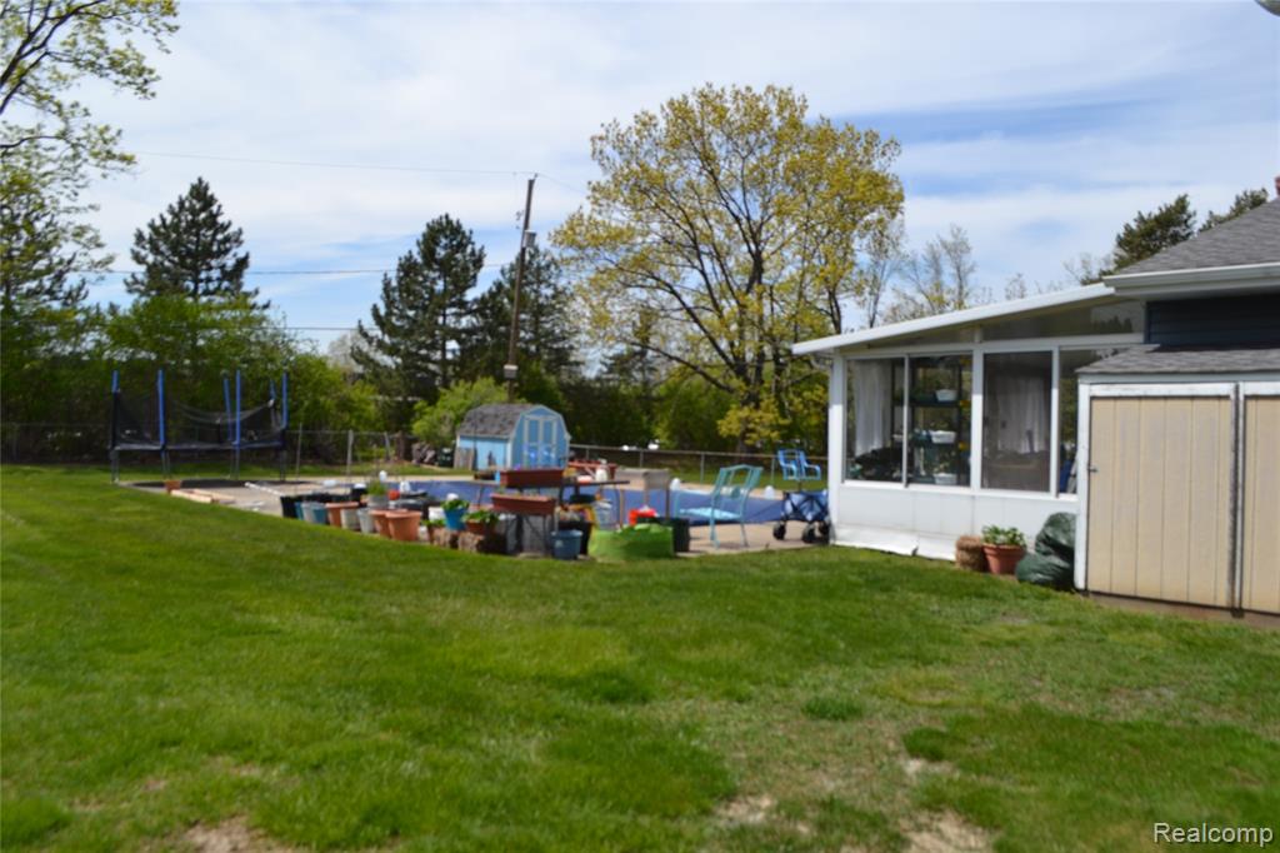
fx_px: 960
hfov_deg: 67.4
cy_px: 426
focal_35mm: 27
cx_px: 640
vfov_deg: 47.9
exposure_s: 1/250
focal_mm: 18
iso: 100
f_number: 8
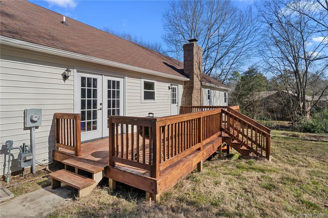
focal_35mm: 18
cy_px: 109
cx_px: 164
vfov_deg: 67.3
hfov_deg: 90.0
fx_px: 164
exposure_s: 1/640
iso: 250
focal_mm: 18
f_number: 11
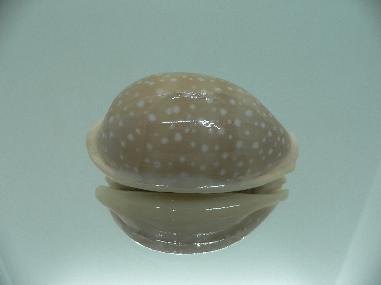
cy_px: 142
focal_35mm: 35
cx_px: 190
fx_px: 385
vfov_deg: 40.7
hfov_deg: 52.6
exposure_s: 1/60
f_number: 2.8
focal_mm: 4.6
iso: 80
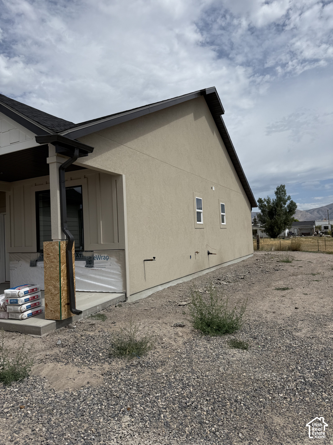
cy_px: 222
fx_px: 308
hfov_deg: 56.8
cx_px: 166
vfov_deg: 71.6
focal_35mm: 24
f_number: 1.78
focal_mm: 6.76
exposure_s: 1/11905
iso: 80
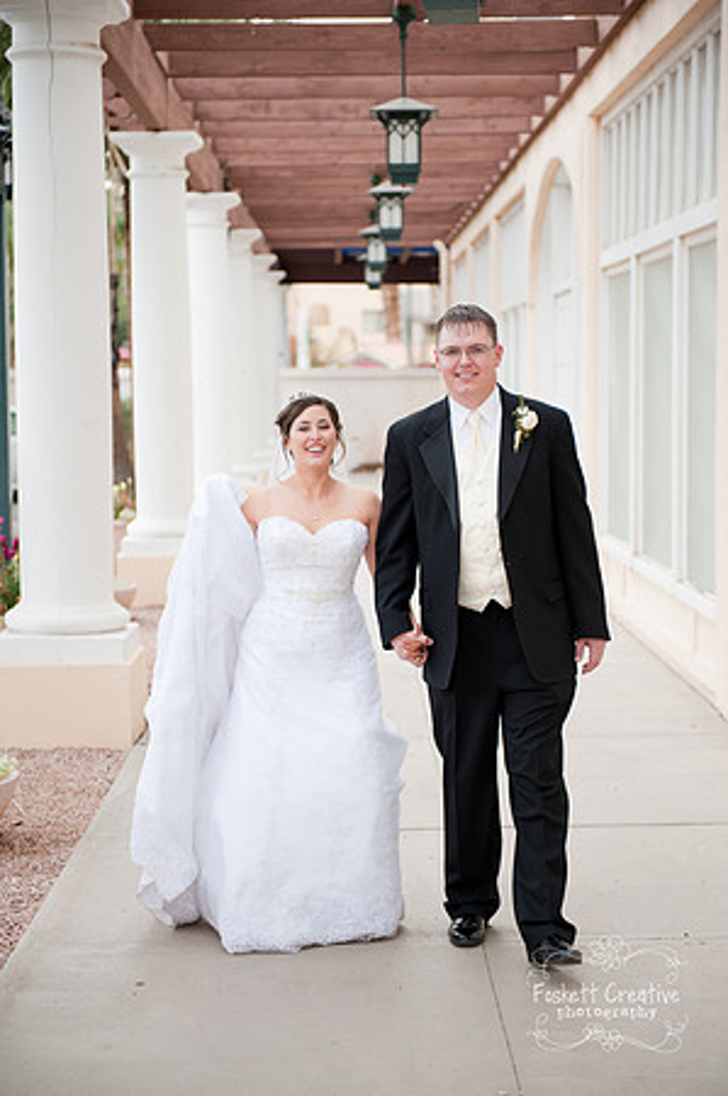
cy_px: 548
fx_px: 2128
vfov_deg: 28.9
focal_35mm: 70
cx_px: 364
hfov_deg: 19.4
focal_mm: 70
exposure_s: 1/250
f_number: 2.8
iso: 200
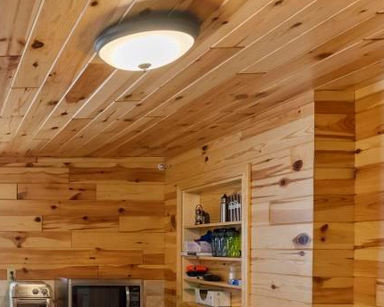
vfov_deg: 37.4
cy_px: 255
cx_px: -39
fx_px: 432
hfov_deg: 39.2
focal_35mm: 38
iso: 320
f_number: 7.1
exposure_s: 1/60
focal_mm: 17
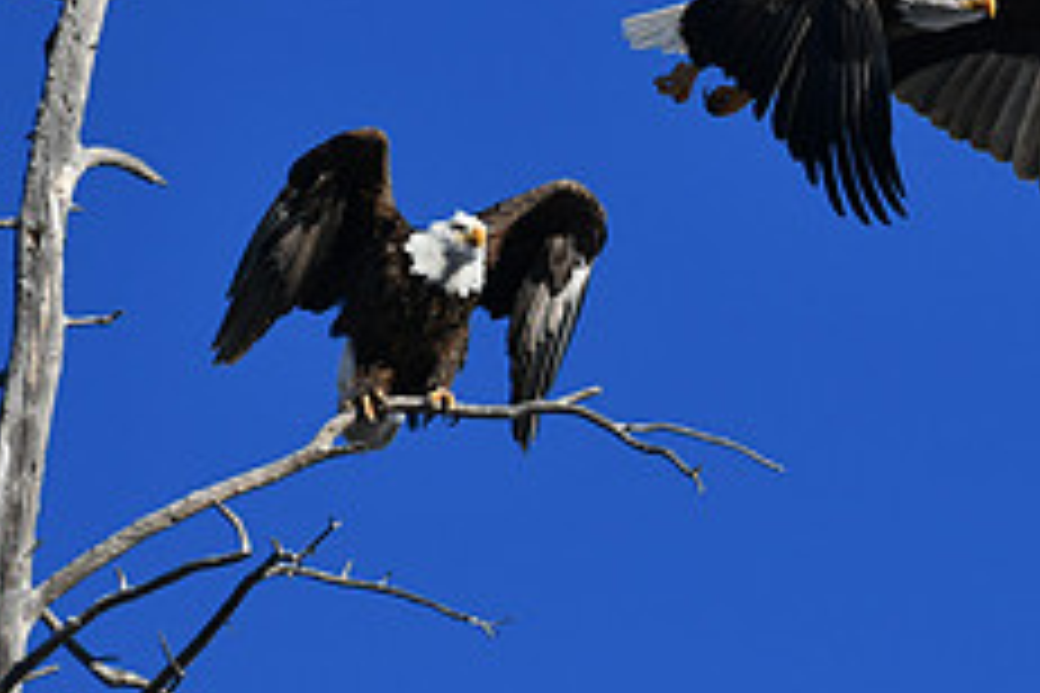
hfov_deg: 2.4
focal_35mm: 866
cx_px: 837
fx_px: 25016
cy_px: 313
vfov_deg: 1.6
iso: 200
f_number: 5.6
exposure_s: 1/1000
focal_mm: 230
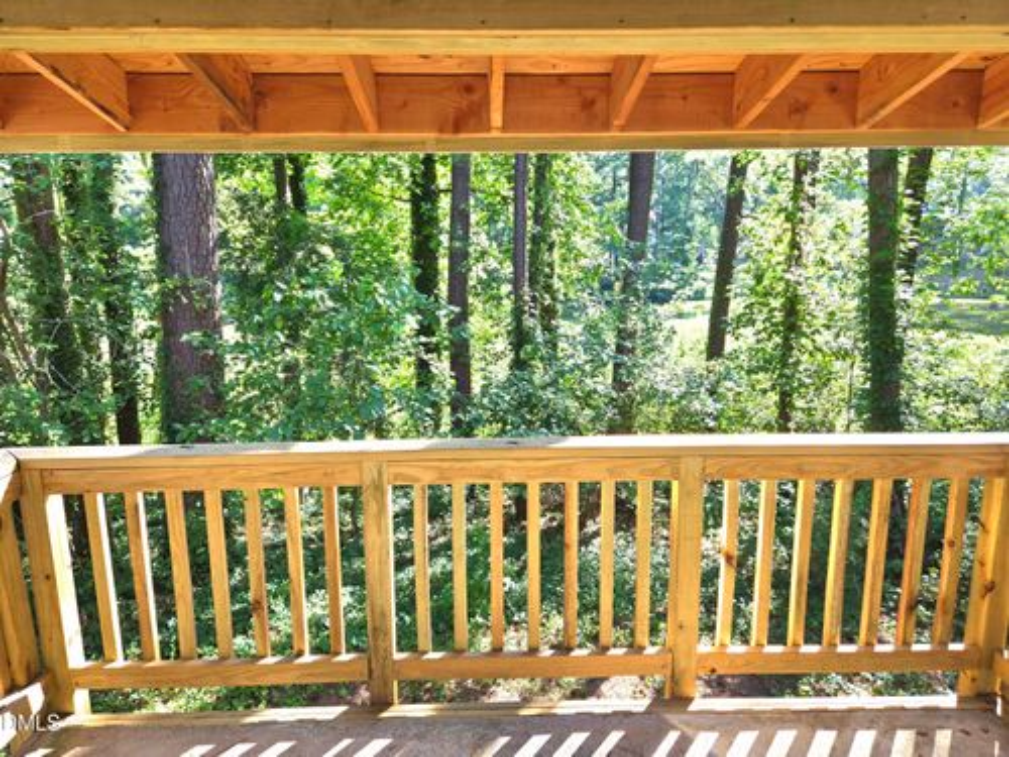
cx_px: 504
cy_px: 378
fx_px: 670
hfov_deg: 73.9
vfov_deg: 58.9
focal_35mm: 23
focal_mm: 5.4
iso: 32
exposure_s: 1/182
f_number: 1.8
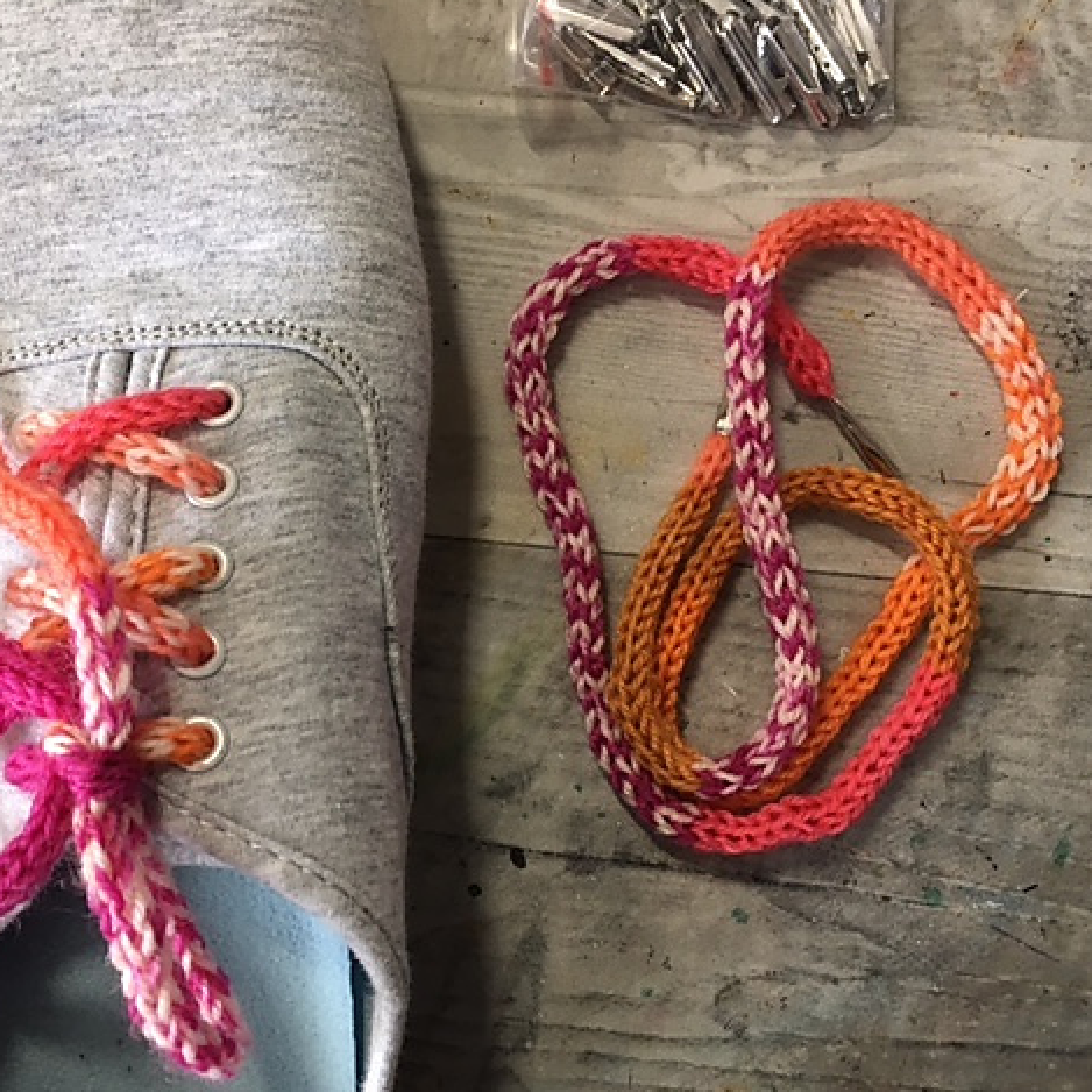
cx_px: 417
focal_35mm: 35
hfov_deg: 46.8
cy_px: 552
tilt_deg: -87.4
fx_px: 1249
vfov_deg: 47.2
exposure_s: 1/33
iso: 64
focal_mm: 4.15
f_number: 2.2
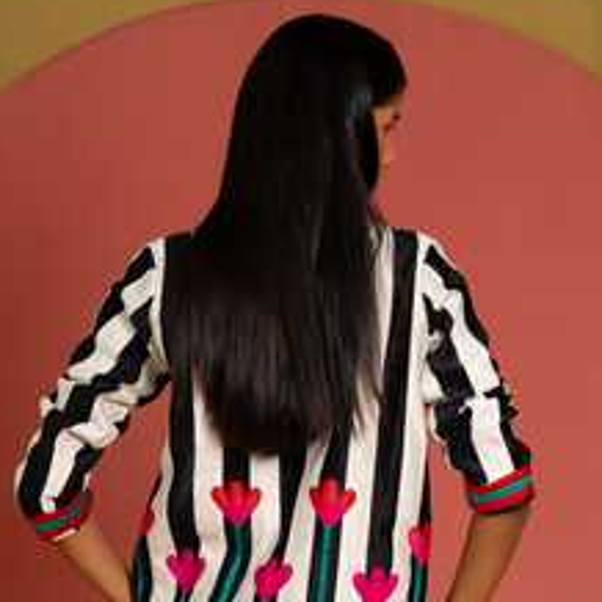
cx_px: 298
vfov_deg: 18.5
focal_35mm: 90
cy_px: 686
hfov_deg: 19.3
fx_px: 1771
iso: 1000
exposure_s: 1/200
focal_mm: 44
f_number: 2.8
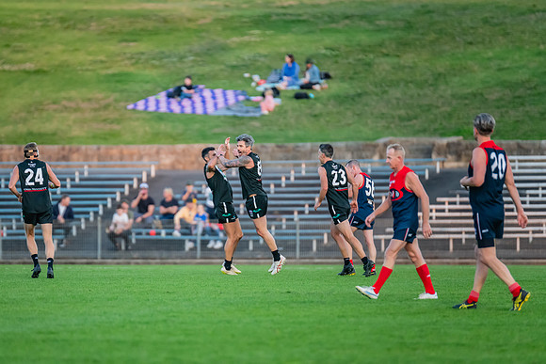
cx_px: 223
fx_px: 5417
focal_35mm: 357
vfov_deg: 3.9
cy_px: 188
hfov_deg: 5.8
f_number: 2.8
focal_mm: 300
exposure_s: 1/1600
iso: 2200
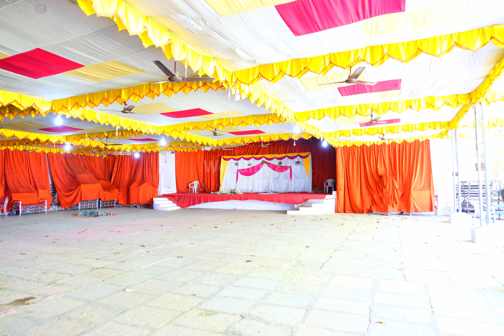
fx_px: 336
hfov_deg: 73.7
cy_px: 168
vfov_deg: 53.1
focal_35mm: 24
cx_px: 252
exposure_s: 1/10
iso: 640
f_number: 4
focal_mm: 16
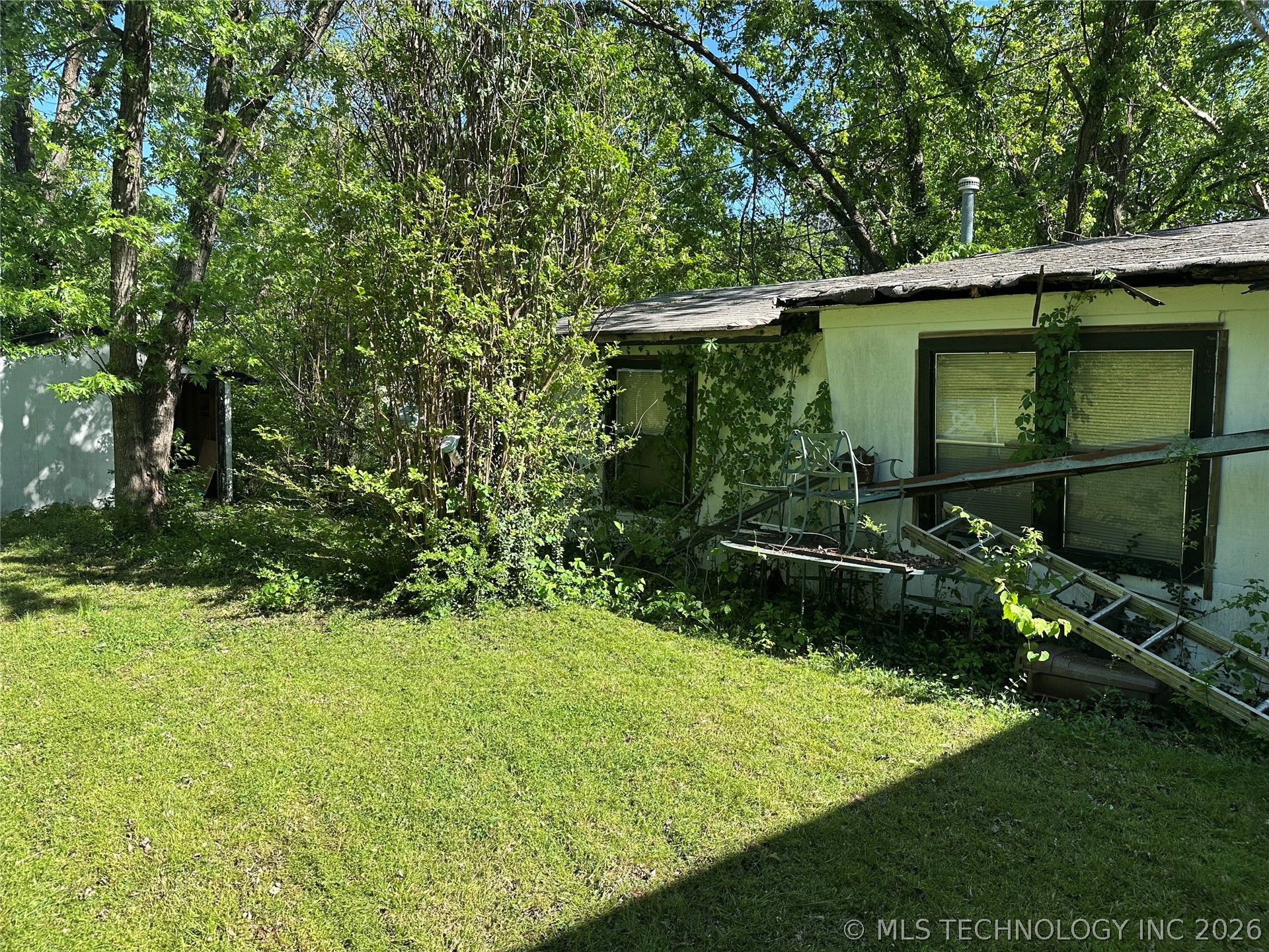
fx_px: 880
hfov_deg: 71.6
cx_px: 634
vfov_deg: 56.8
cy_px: 476
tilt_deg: -5.2
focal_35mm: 24
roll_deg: -2.6
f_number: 1.78
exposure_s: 1/1241
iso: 80
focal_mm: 6.86
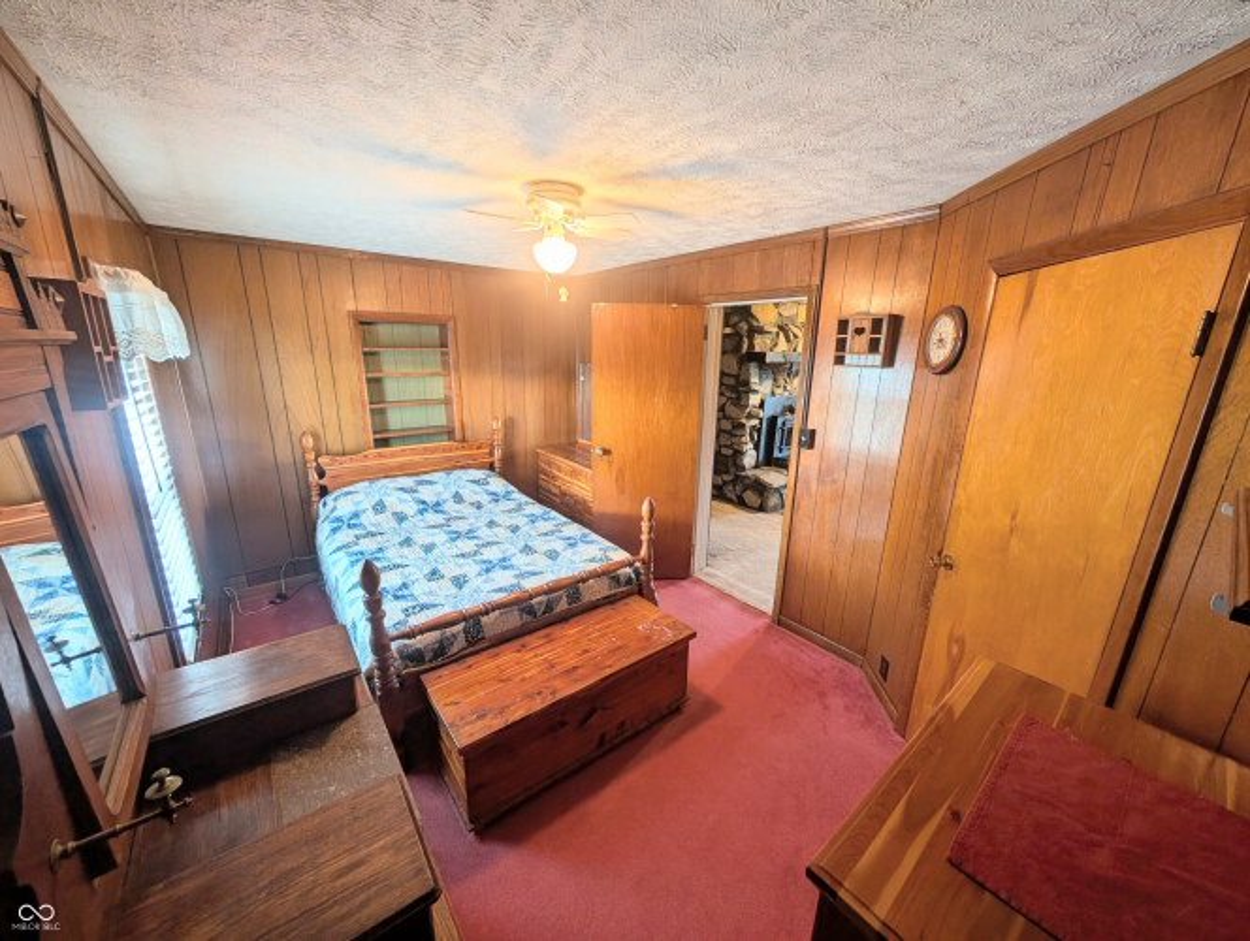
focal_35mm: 12
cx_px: 625
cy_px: 470
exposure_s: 1/24
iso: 63
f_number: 1.7
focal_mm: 2.02
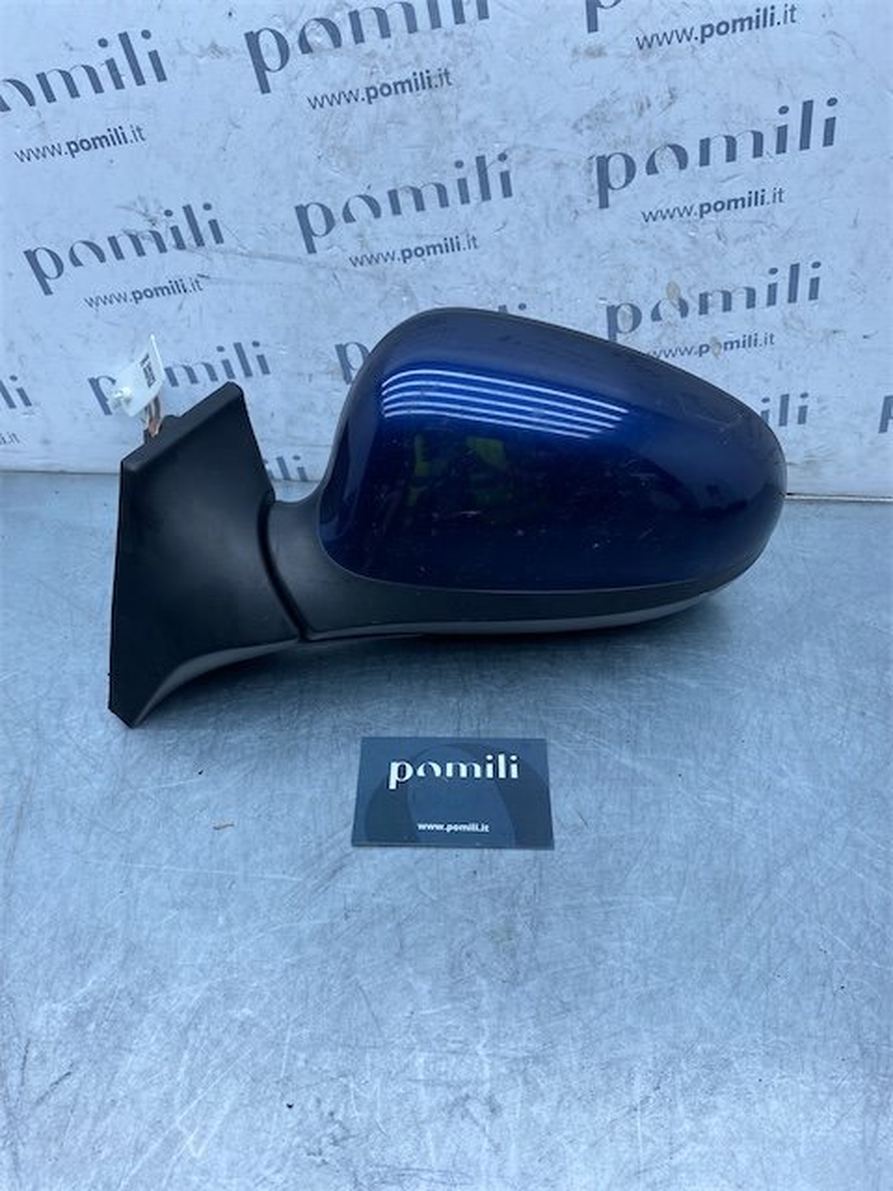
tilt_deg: -44.3
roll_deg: +1.6
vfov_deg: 67.3
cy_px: 596
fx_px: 894
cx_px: 446
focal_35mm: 26
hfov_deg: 53.1
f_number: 1.8
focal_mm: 4.25
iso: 32
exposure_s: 1/852
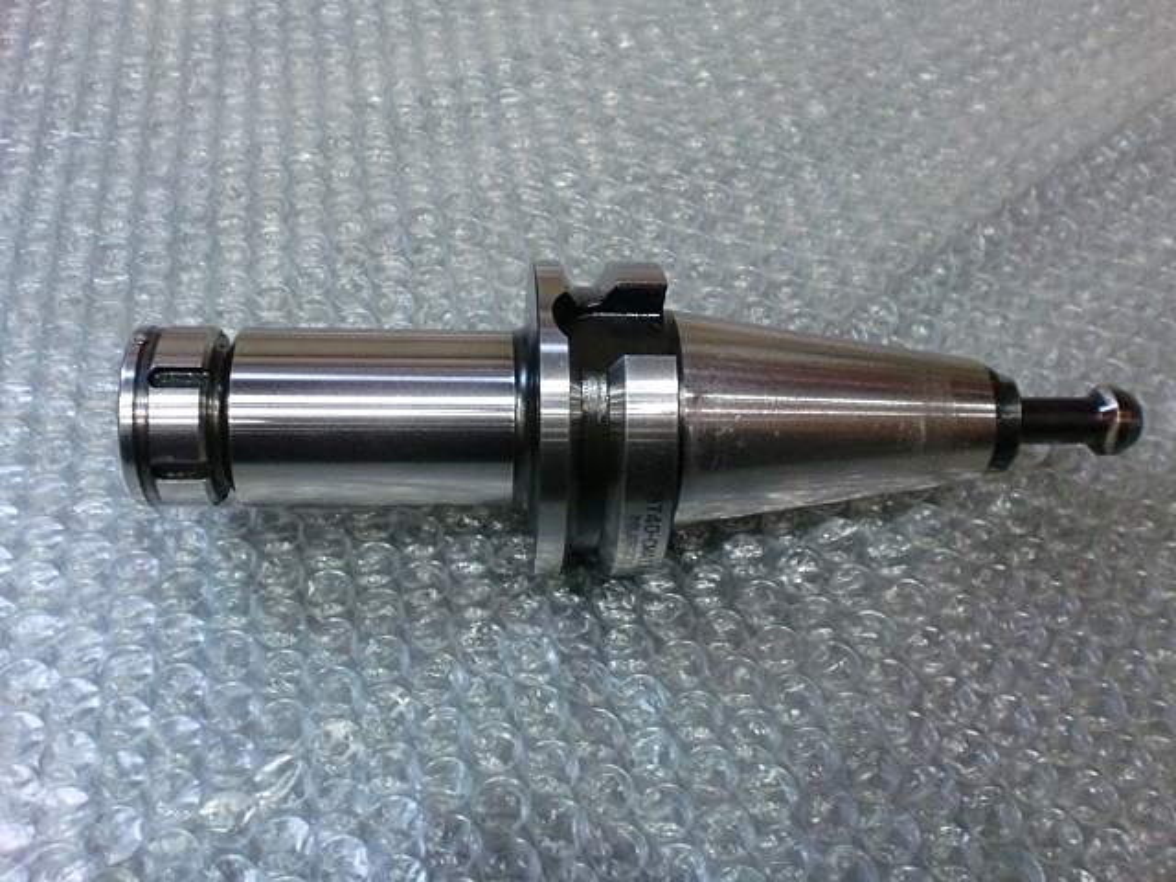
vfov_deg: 40.7
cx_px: 588
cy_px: 441
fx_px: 1189
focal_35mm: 35
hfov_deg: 52.6
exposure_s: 1/60
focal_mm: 6.3
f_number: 3.1
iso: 500
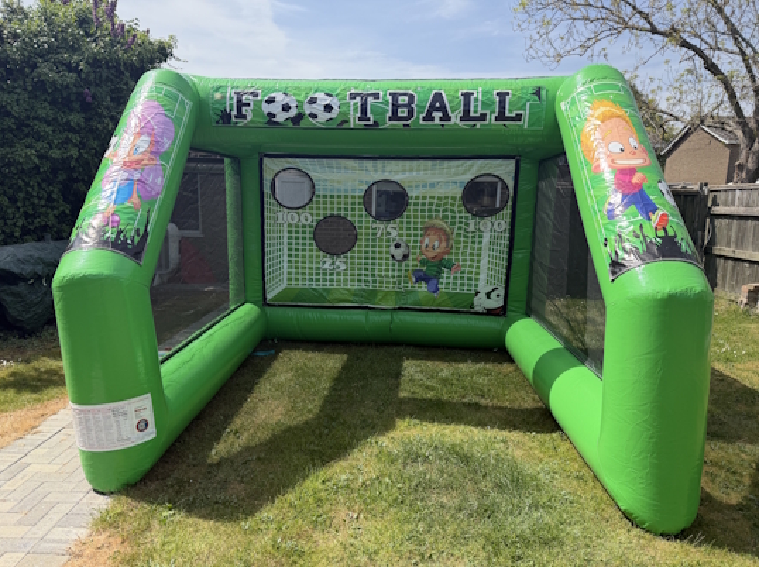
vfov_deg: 56.7
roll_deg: -0.7
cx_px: 380
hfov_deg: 71.7
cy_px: 284
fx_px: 526
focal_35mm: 24
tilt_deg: -8.2
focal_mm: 6.76
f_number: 1.78
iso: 100
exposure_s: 1/3953
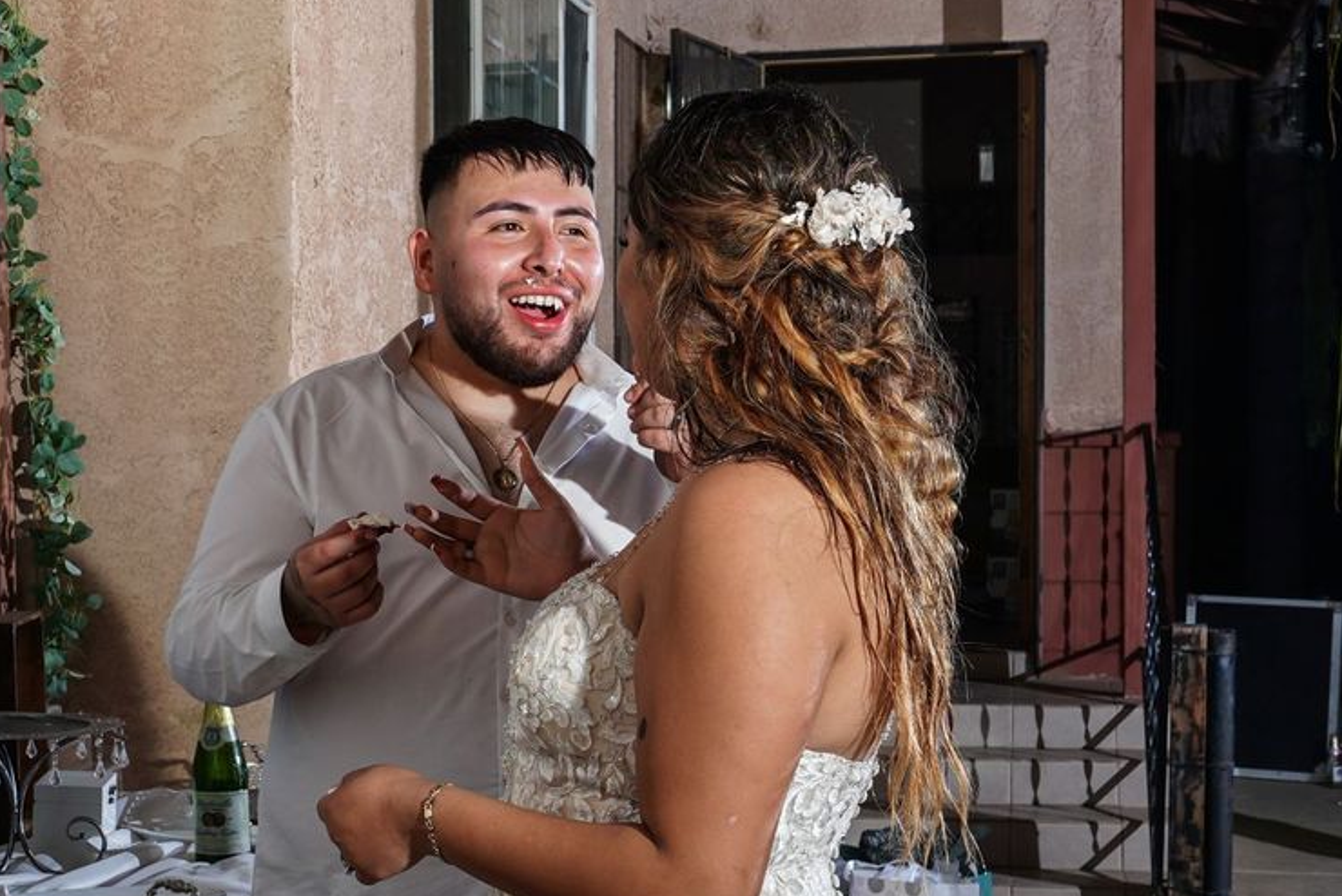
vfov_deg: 18.1
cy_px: 634
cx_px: 267
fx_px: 2797
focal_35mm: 75
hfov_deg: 26.5
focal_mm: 25
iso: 200
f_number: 7.1
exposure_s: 1/100
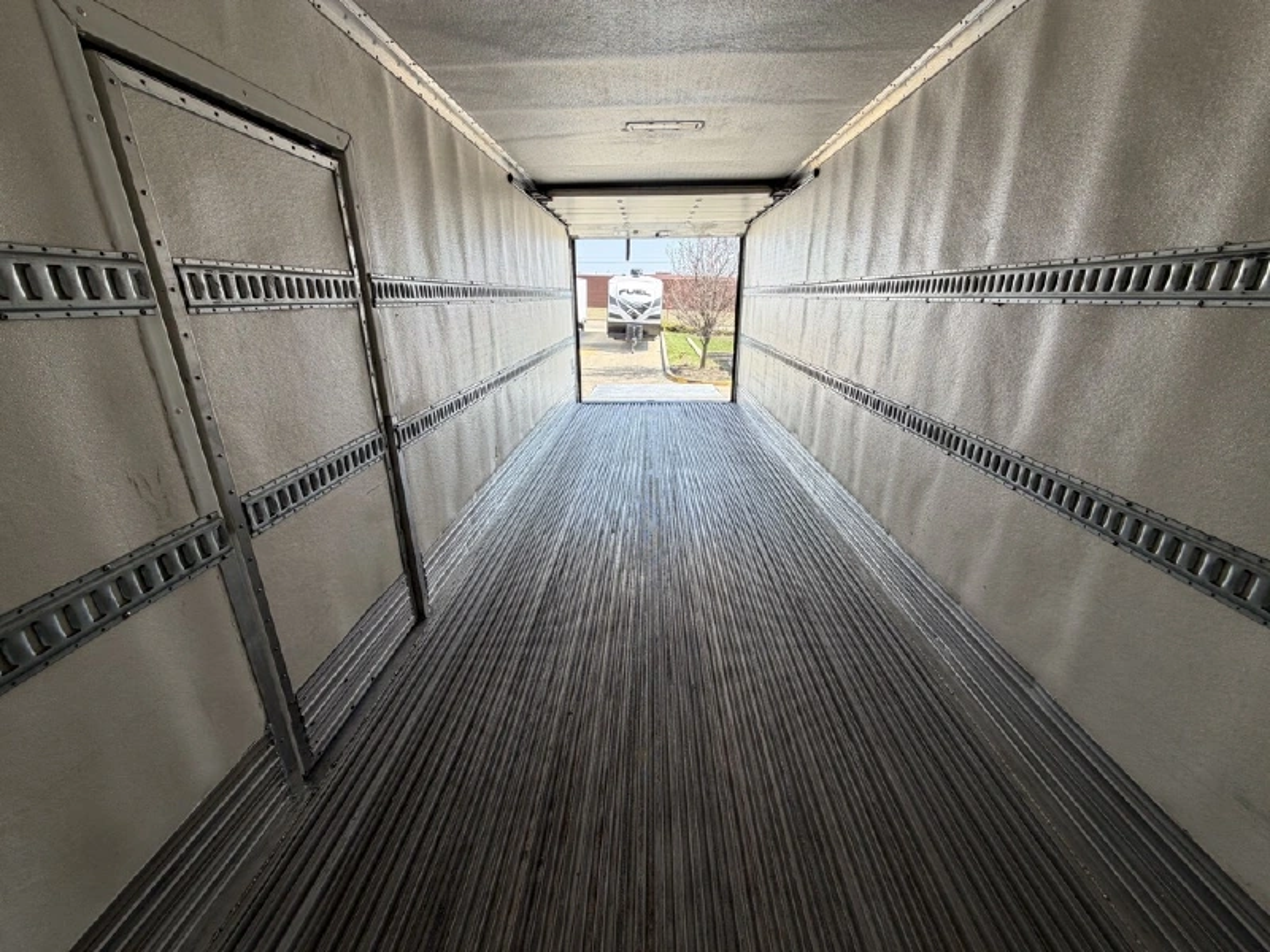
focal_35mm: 14
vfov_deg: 85.7
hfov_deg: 102.1
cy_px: 476
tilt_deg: -19.4
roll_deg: -1.7
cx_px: 635
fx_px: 514
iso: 40
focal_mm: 2.22
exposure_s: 1/224
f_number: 2.2
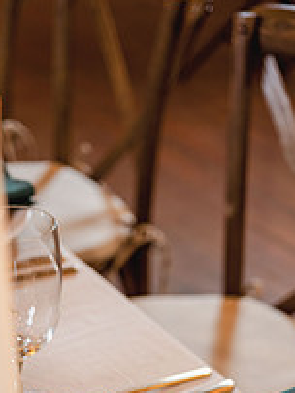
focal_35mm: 107
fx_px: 1213
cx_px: 82
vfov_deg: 17.7
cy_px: 434
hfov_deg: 13.8
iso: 400
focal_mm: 50
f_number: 3.5
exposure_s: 1/40
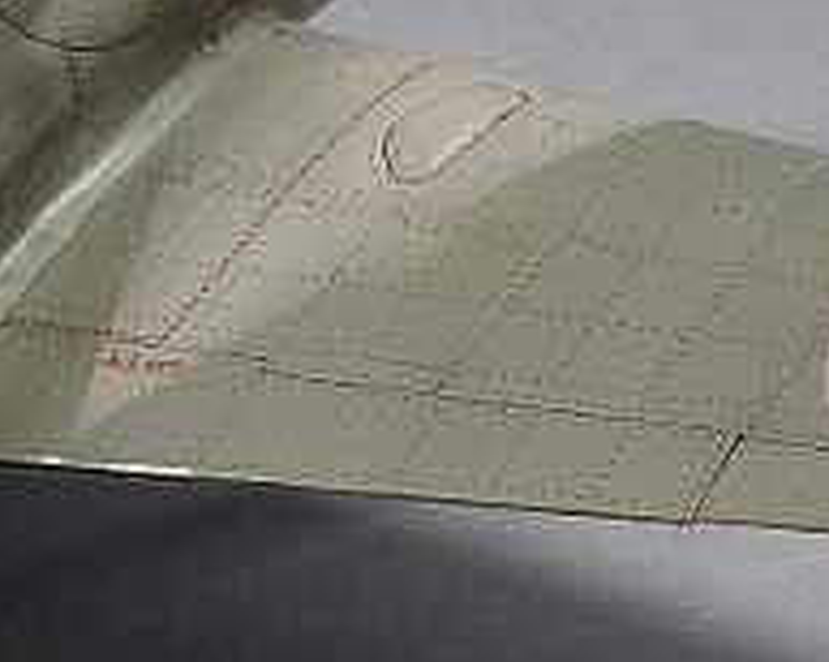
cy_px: 224
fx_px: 5466
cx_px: -215
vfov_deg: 6.9
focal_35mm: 223
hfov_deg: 8.6
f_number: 4
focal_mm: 7.68
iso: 64
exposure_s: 1/80
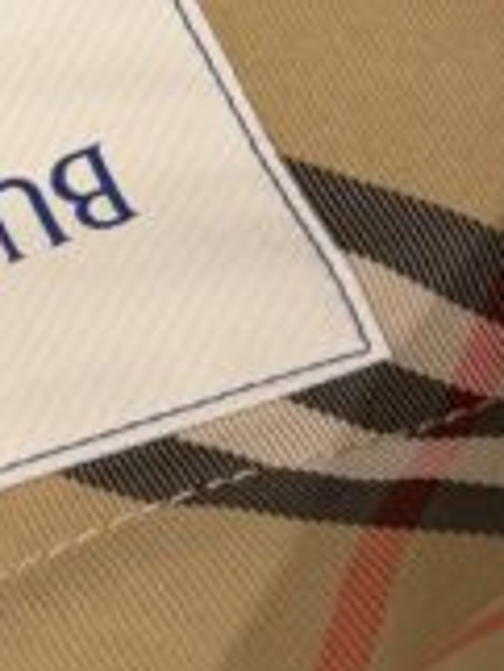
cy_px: -238
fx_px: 2307
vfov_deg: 15.6
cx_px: -329
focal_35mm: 119
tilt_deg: -49.3
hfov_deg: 11.7
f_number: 1.78
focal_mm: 6.76
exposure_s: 1/60
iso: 125
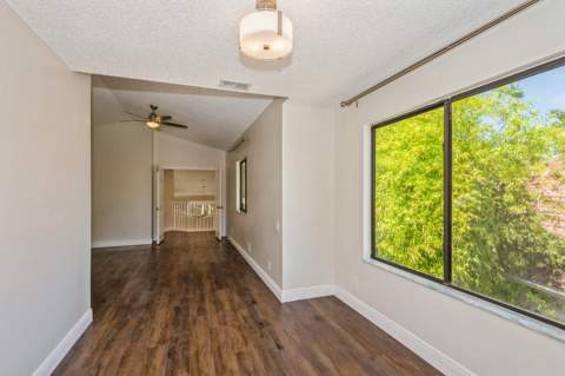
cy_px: 188
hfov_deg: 100.4
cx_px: 282
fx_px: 235
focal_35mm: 15
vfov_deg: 77.2
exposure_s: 1/125
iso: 200
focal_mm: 10
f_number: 5.6
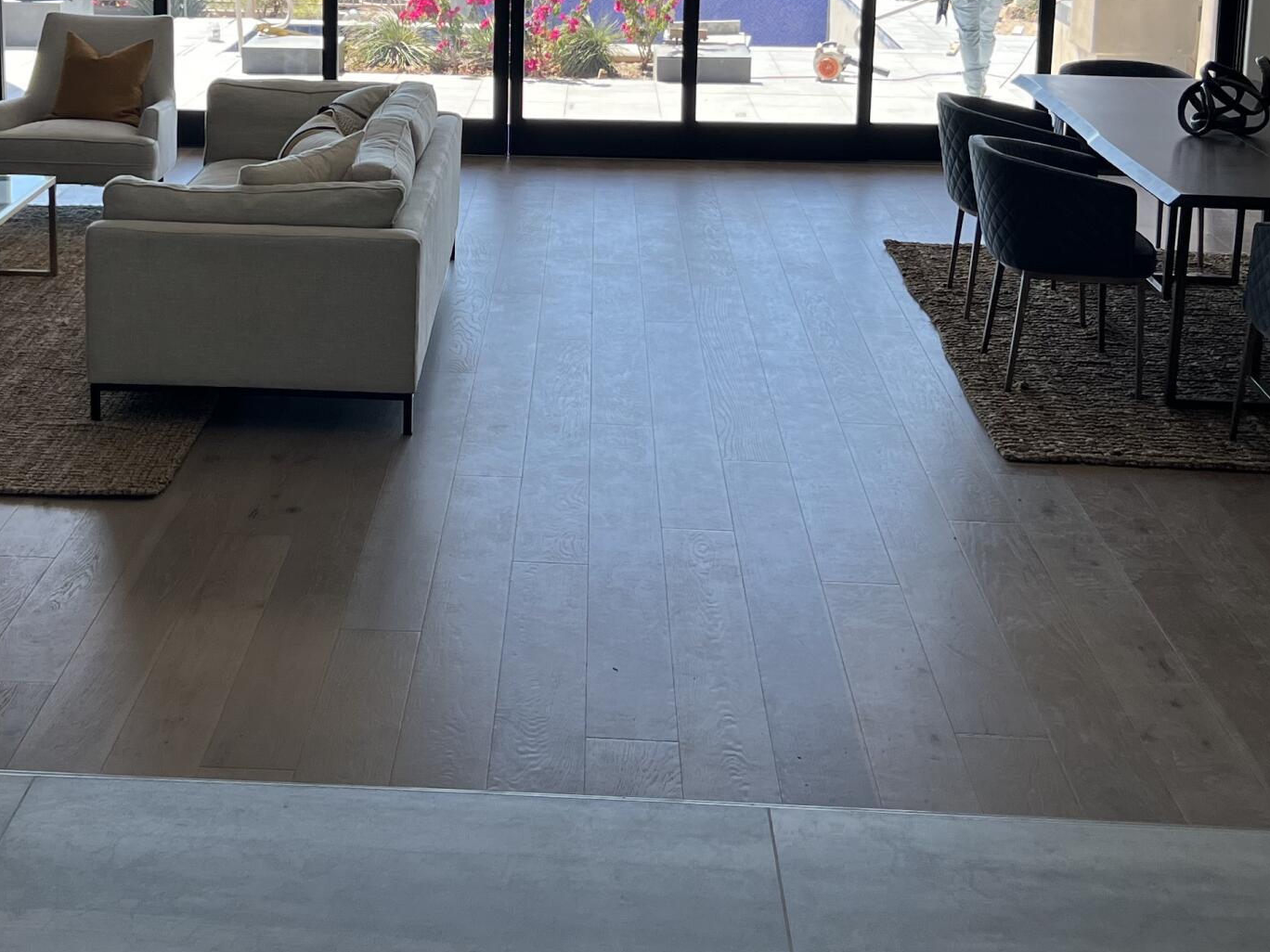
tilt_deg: -9.6
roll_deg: -0.7
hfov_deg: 33.6
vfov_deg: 25.1
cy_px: 147
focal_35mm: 57
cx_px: 468
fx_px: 2091
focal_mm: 5.7
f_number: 1.5
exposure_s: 1/733
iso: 50
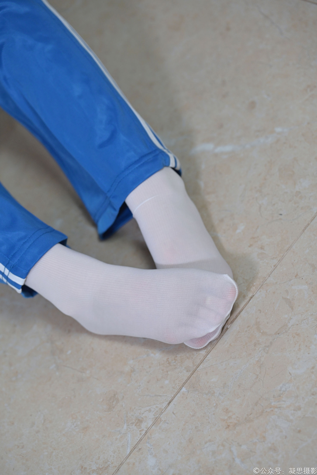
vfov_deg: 19.1
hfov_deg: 12.8
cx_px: 158
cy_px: 238
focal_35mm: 107
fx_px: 1413
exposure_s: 1/100
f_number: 3.5
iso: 1100
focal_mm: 107
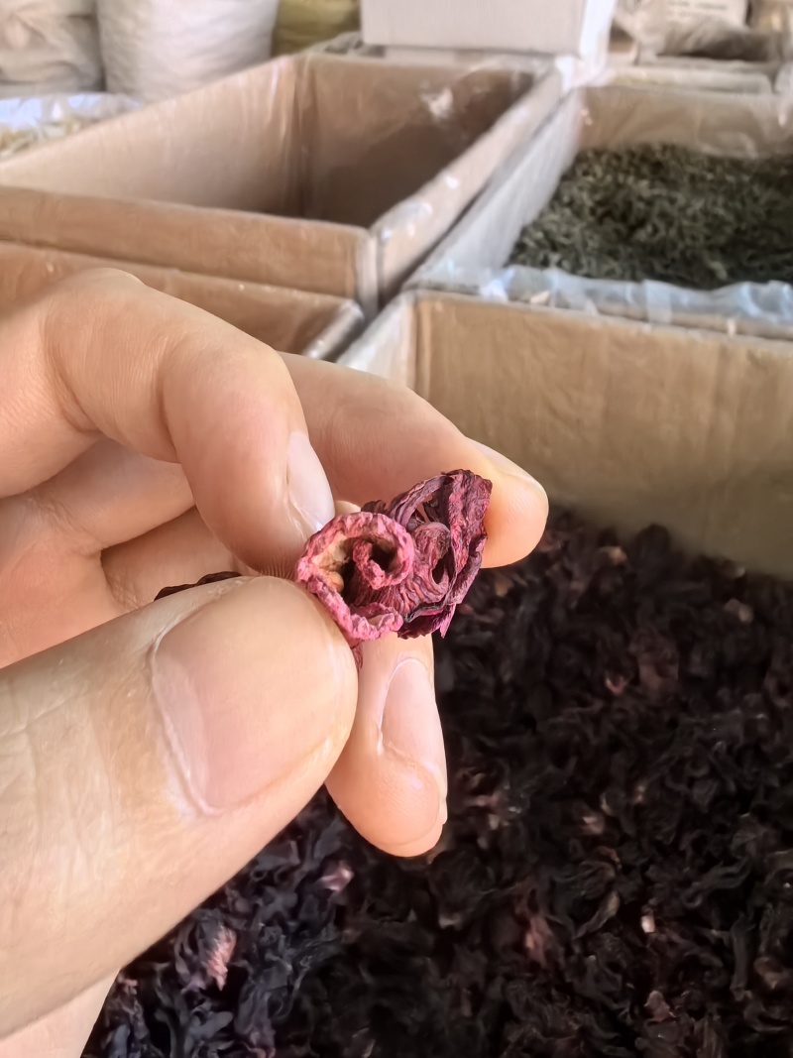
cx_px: 396
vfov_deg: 65.3
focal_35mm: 27
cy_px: 529
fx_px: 825
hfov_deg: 51.3
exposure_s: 1/333
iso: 640
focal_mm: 1.76
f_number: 2.2
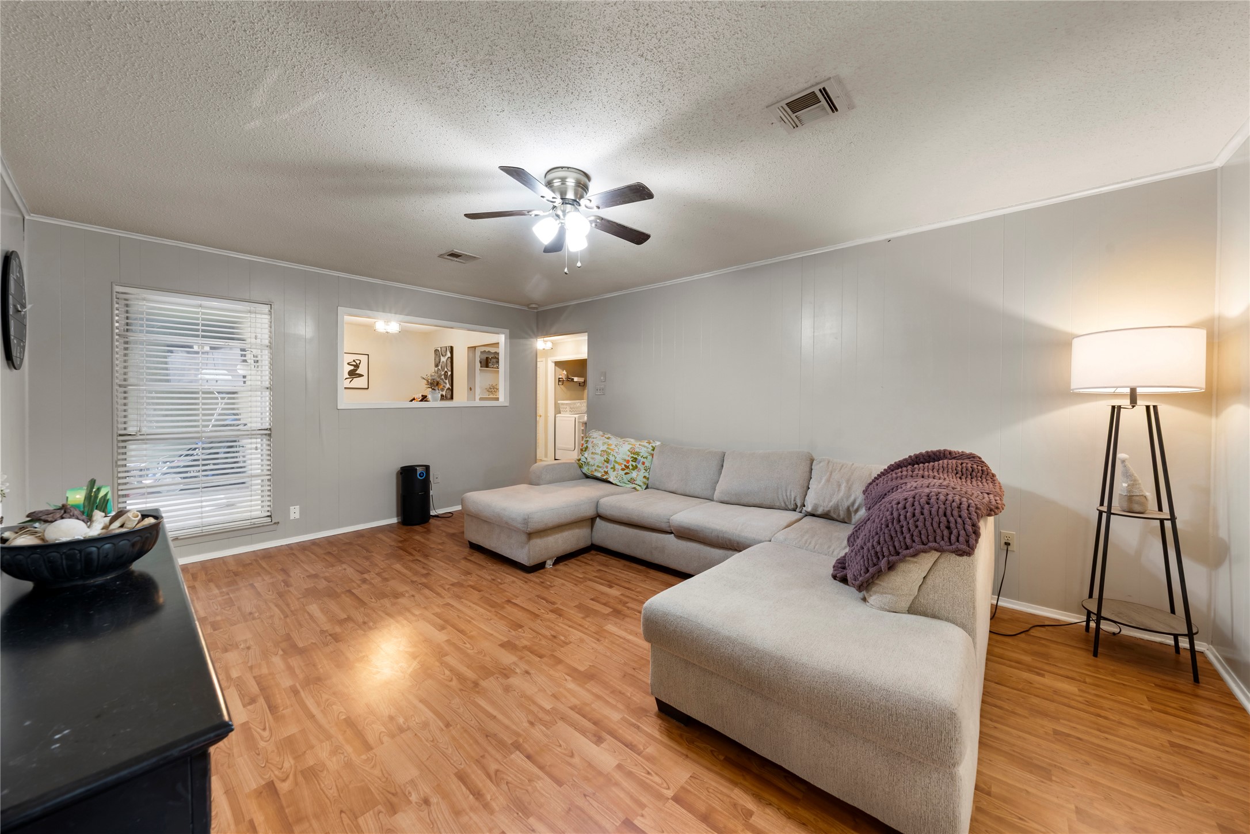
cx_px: 625
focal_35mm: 13
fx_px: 451
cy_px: 417
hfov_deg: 108.3
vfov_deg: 85.4
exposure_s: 6
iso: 200
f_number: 10
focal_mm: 13
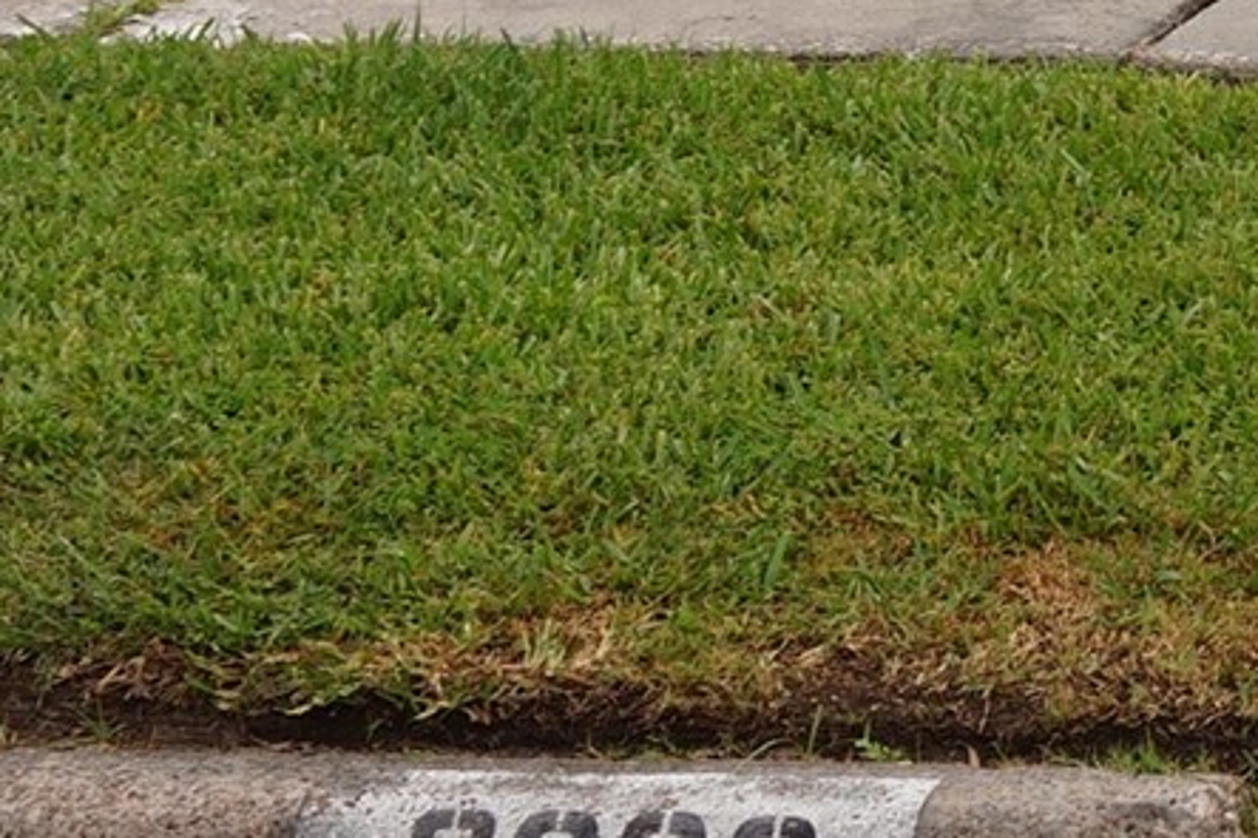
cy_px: -1000
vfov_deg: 8.3
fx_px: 5395
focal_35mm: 154
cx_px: 2428
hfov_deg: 12.0
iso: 100
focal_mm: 21
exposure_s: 1/60
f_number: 5.6
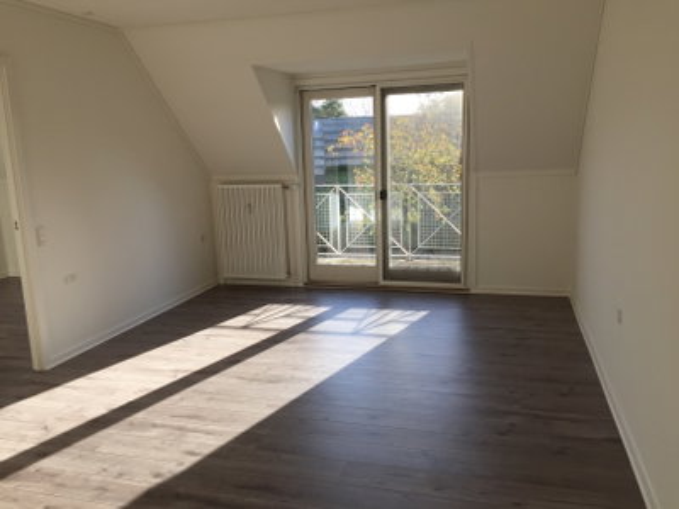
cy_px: 254
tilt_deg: -11.5
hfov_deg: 61.7
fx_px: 569
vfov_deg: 48.2
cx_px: 340
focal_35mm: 29
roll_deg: +1.6
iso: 32
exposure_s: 1/353
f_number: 2.2
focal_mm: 4.15
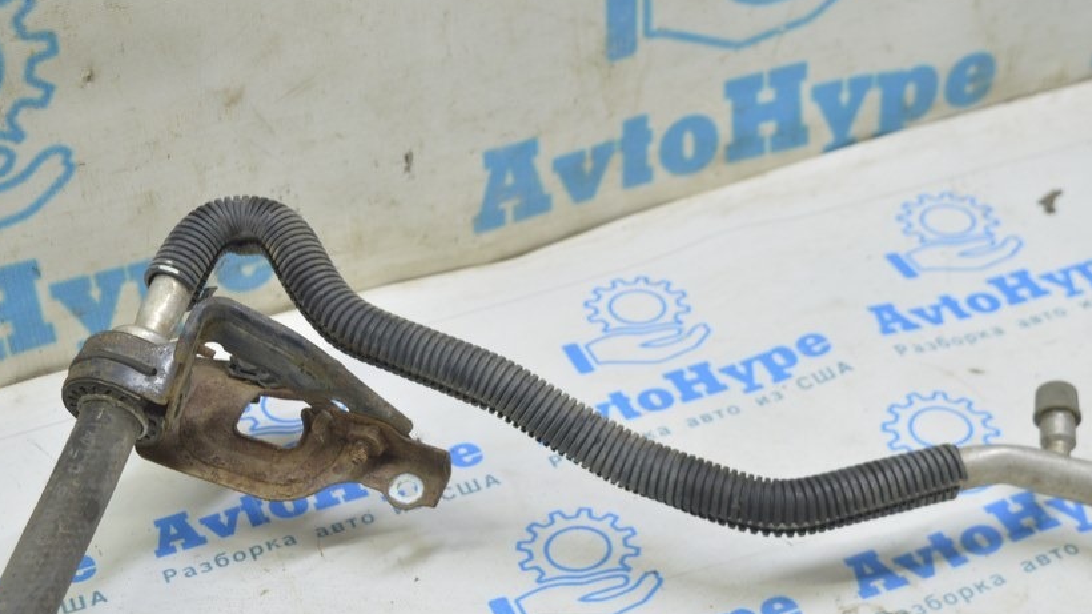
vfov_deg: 17.5
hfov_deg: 30.7
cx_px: 517
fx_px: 1988
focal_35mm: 69
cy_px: 392
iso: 400
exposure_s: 1/20
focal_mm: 35
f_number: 5.6
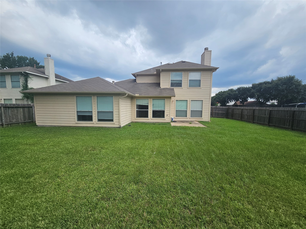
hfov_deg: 106.2
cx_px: 153
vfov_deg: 89.9
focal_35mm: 13
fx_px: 115
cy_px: 114
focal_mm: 2.2
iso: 50
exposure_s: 1/2060
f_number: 2.2
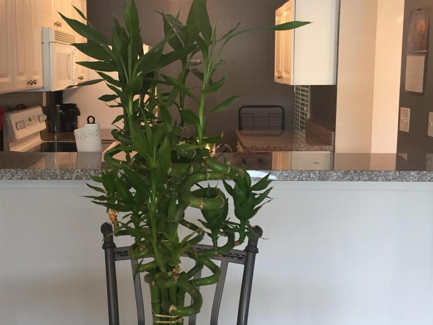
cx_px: 177
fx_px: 575
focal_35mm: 46
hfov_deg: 41.1
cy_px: 143
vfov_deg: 31.5
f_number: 2.2
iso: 100
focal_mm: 4.15
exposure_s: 1/30
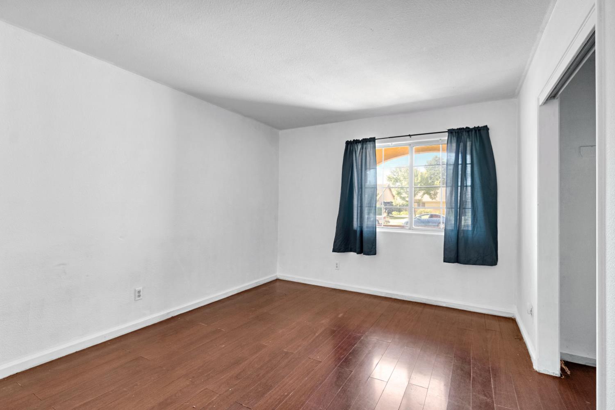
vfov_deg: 72.0
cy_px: 205
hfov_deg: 95.0
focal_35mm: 16
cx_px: 308
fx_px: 282
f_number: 8
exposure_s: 1/8
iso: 320
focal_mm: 11
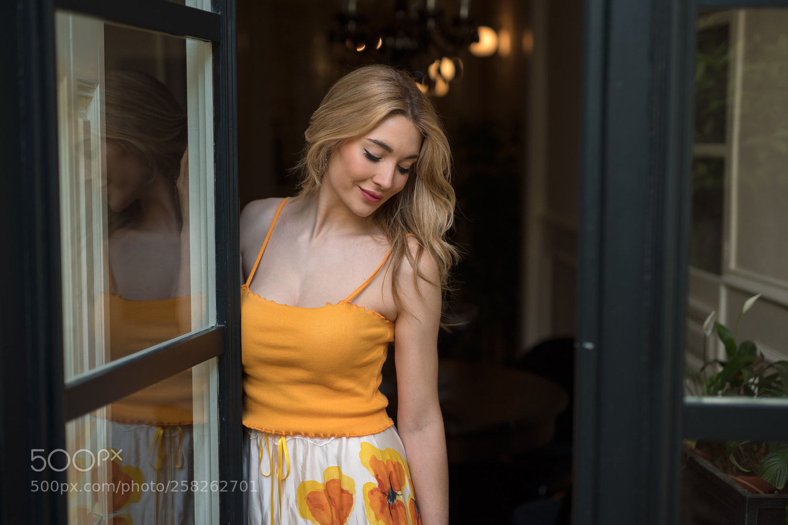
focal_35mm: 50
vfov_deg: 27.0
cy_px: 262
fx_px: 1094
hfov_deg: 39.6
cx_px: 394
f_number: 1.7
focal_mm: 50
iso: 100
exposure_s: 1/400
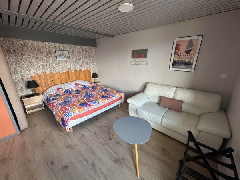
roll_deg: -0.6
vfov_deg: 85.7
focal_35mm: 14
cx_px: 120
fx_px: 97
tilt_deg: -17.1
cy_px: 90
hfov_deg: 102.1
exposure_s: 1/99
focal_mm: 2.22
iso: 160
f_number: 2.2
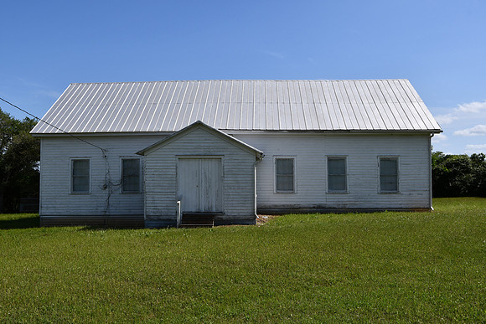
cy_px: 162
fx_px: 446
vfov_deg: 40.0
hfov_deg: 57.2
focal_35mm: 33
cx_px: 243
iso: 125
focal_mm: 22
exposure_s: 1/400
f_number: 10
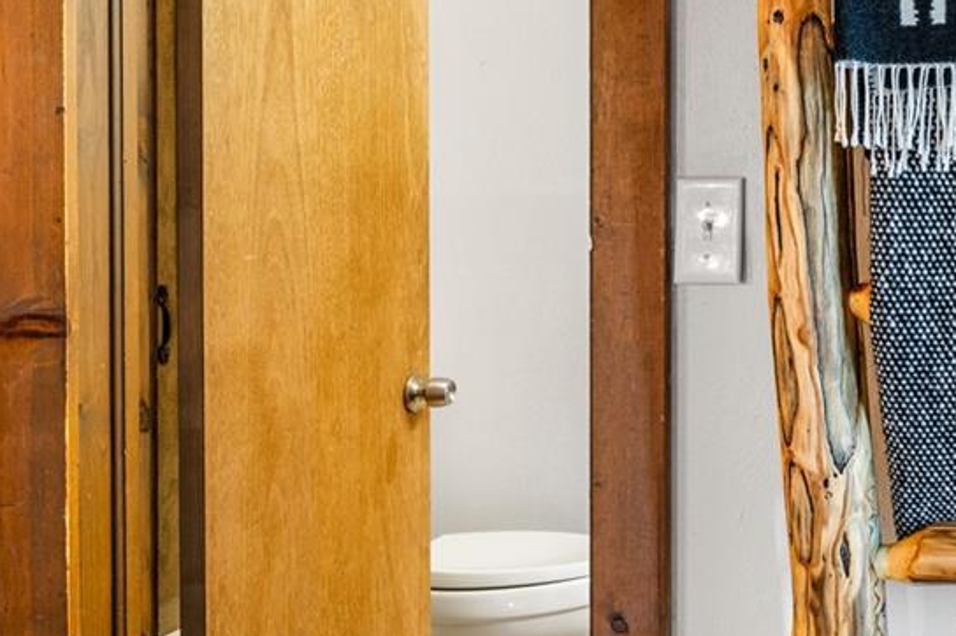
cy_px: 162
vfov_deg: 26.6
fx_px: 1327
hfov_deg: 35.0
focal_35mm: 50
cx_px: 1007
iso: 100
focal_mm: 17
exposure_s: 6
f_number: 7.1
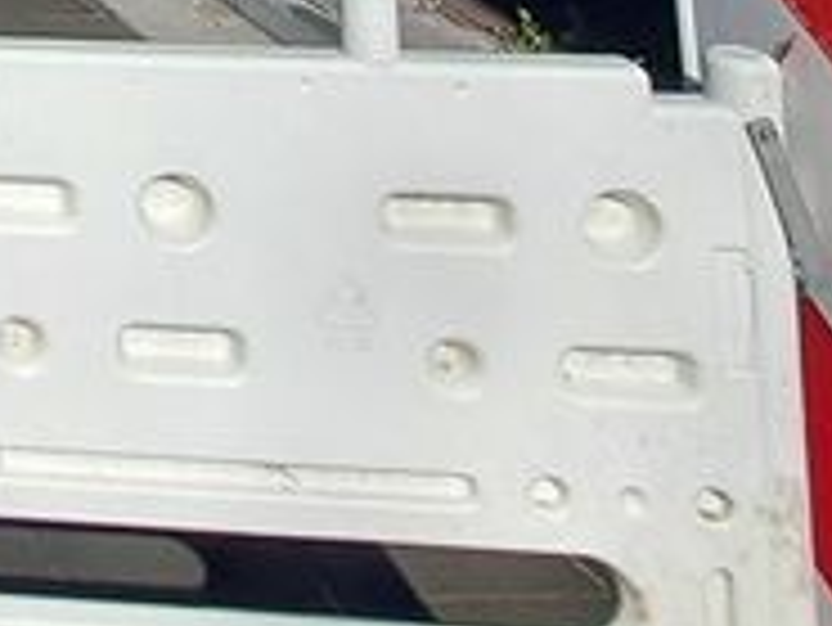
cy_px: -766
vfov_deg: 14.9
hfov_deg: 18.7
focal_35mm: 72
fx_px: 1732
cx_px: -778
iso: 40
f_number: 2.2
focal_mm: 1.42
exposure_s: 1/2924
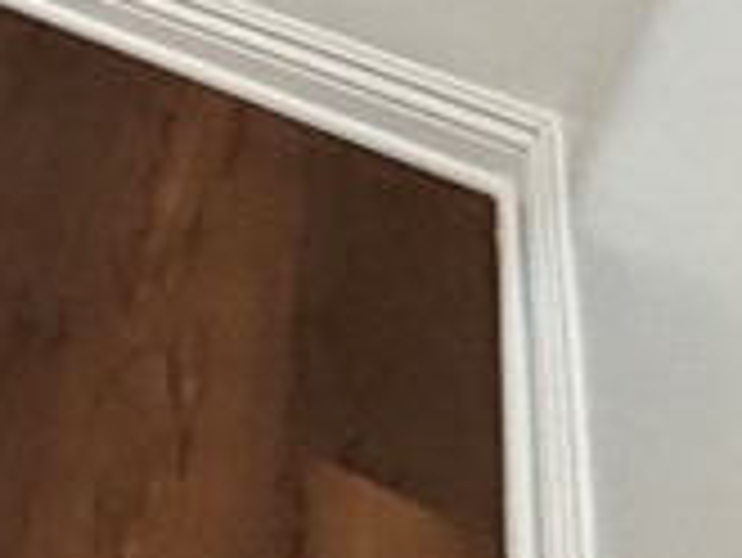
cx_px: -1309
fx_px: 1866
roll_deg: -0.2
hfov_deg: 12.7
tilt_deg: -18.5
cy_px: -742
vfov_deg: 13.2
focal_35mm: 87
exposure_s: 1/60
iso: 320
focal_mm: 2.22
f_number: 2.2
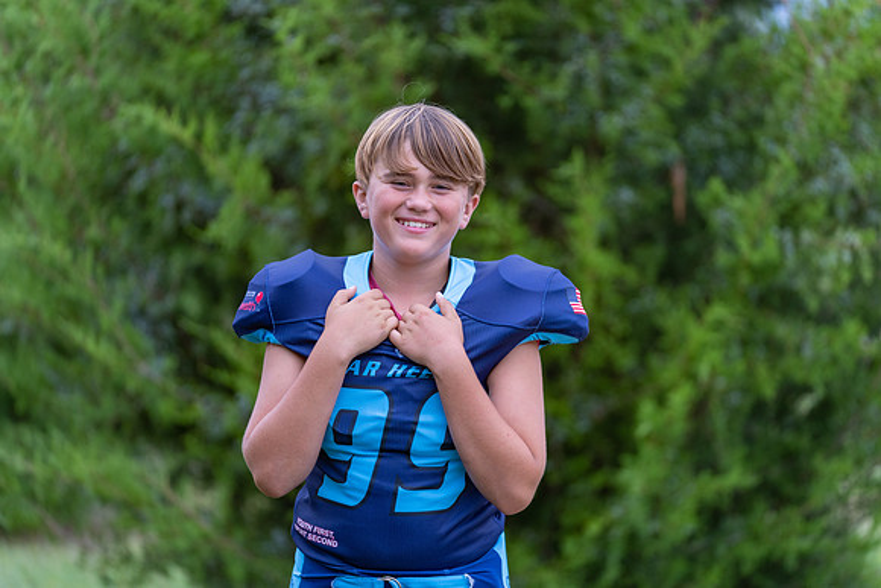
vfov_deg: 8.5
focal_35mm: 162
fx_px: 3965
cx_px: 440
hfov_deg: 12.7
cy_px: 294
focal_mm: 162
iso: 500
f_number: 2.8
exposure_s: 1/320
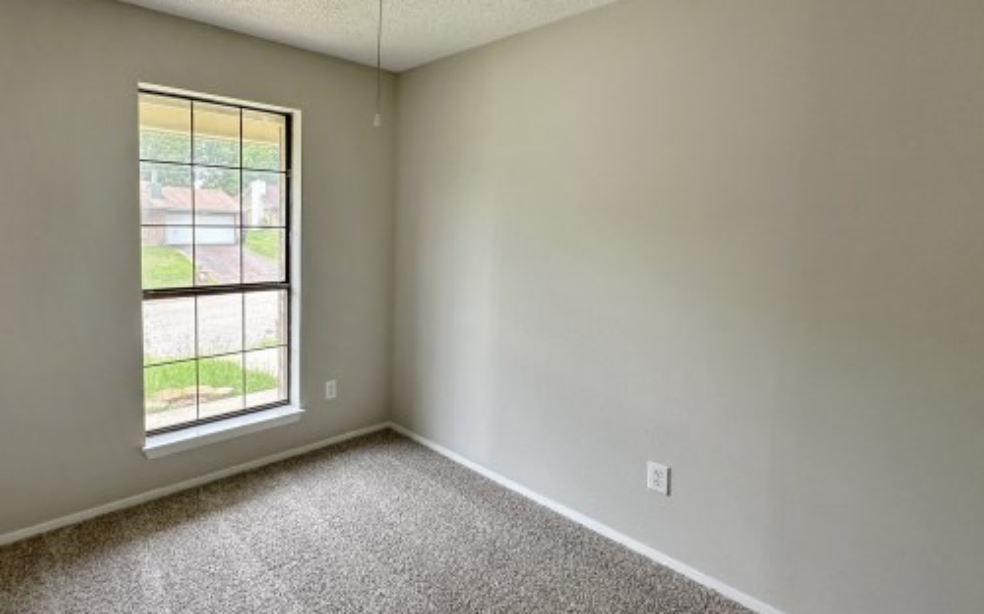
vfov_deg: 62.0
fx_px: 509
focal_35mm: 19
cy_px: 272
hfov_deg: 86.0
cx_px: 360
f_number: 2.2
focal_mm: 2.22
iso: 40
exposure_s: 1/140
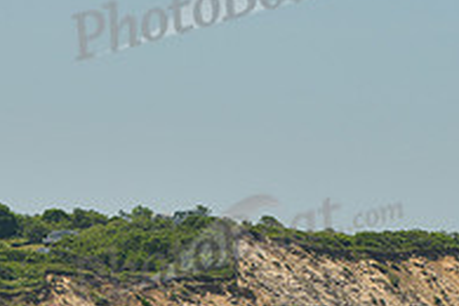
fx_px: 6069
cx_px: 527
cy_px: 88
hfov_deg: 4.3
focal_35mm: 476
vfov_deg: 2.9
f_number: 7.1
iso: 320
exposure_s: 1/640
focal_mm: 160
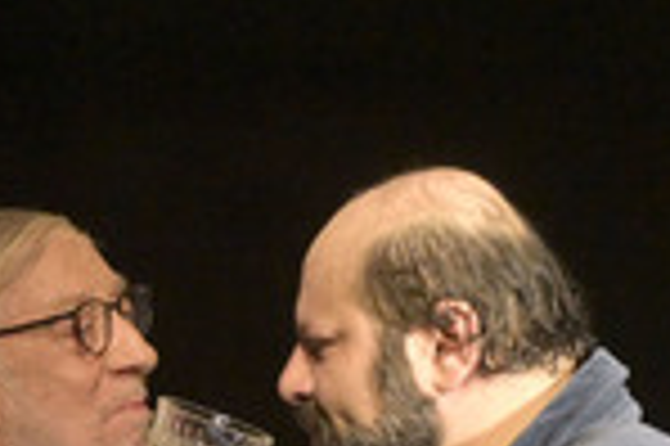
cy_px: 671
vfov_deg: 2.2
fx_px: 11786
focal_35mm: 634
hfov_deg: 3.3
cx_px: 92
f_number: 5.6
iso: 8000
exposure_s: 1/640
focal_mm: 210
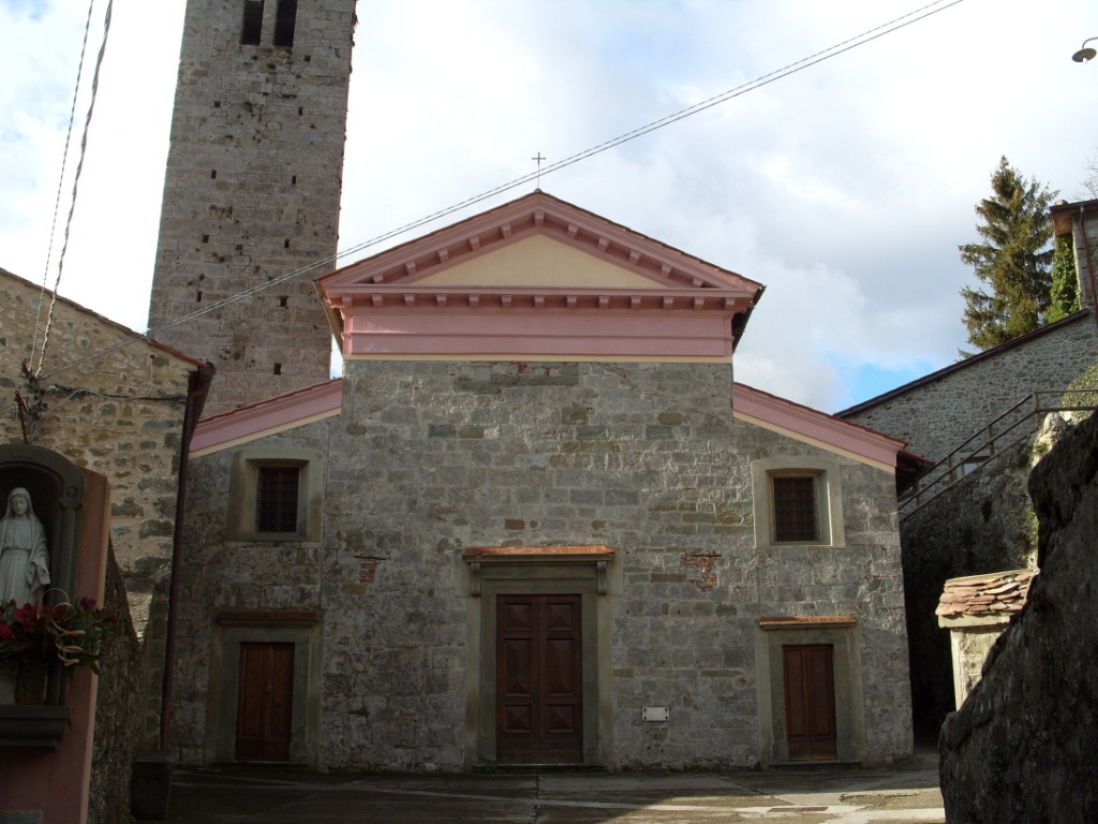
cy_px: 412
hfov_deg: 52.6
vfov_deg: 40.7
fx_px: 1110
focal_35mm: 35
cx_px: 549
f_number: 5.3
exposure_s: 1/250
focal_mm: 7.8
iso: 80
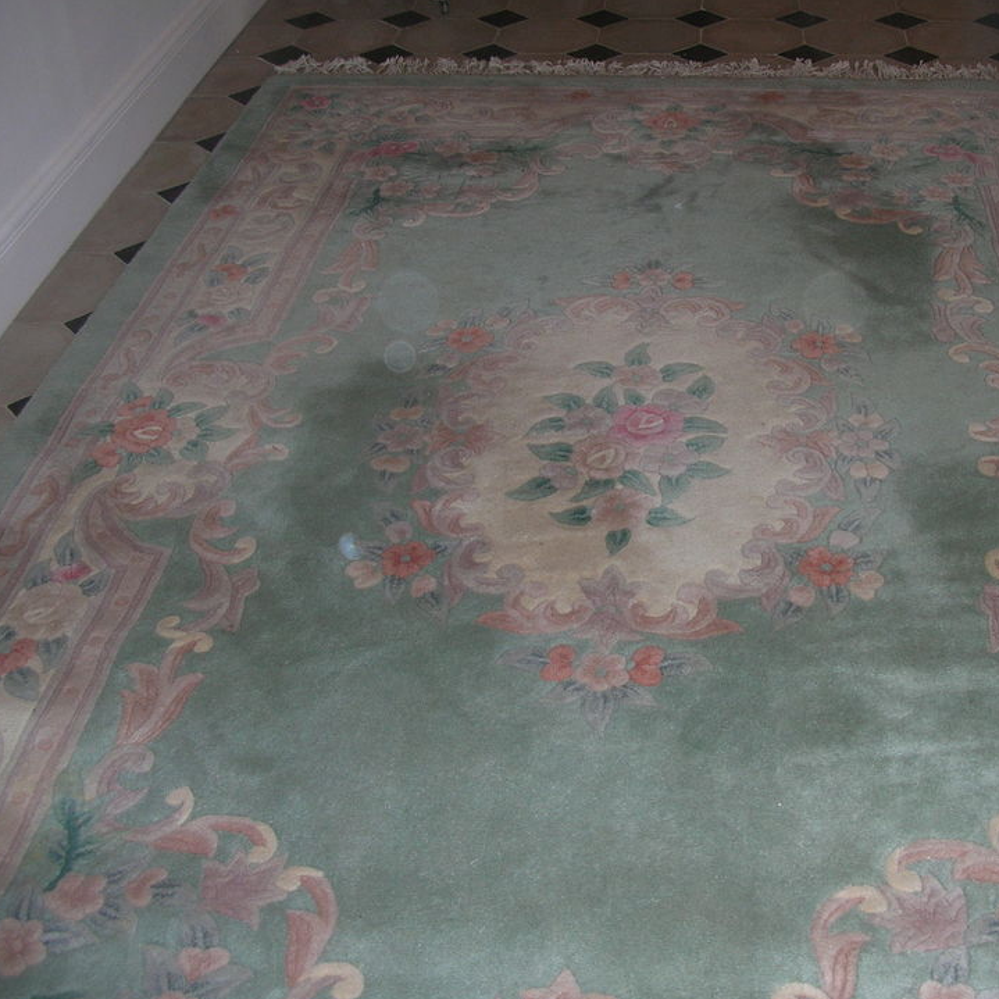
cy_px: 506
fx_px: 1404
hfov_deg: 38.8
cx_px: 656
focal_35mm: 43
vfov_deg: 39.2
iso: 59
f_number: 2.8
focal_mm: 5.8
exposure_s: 1/60.1
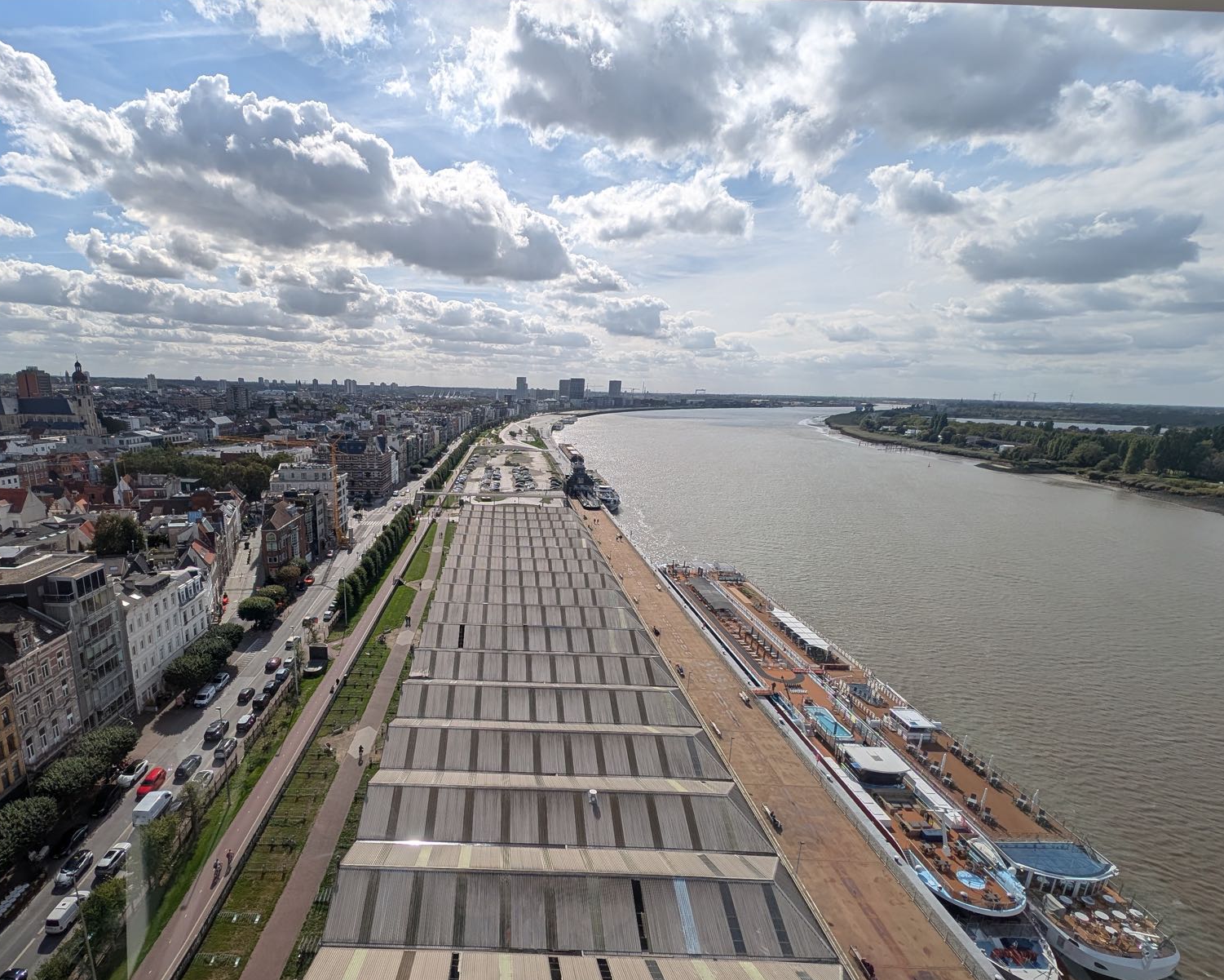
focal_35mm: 16
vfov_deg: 80.0
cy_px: 556
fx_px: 580
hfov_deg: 92.1
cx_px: 497
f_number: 1.95
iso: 39
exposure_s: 1/2825
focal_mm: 2.23
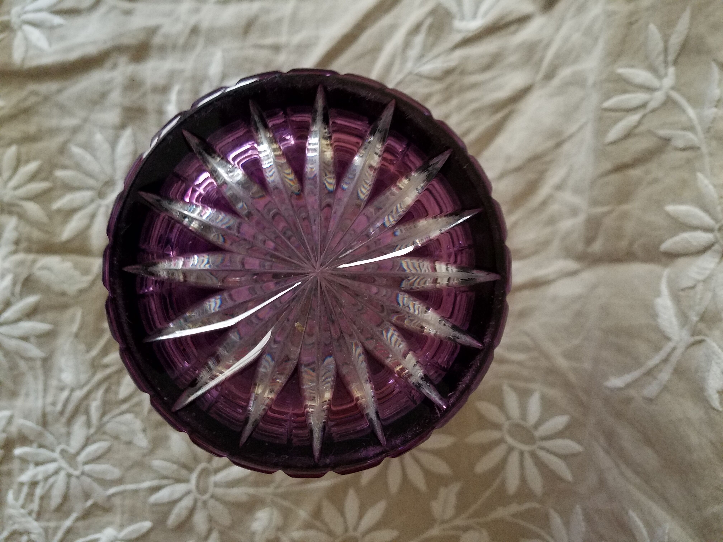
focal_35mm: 26
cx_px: 362
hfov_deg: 67.3
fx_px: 543
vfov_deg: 53.1
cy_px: 271
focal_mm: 4.2
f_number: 1.7
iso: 250
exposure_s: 1/10
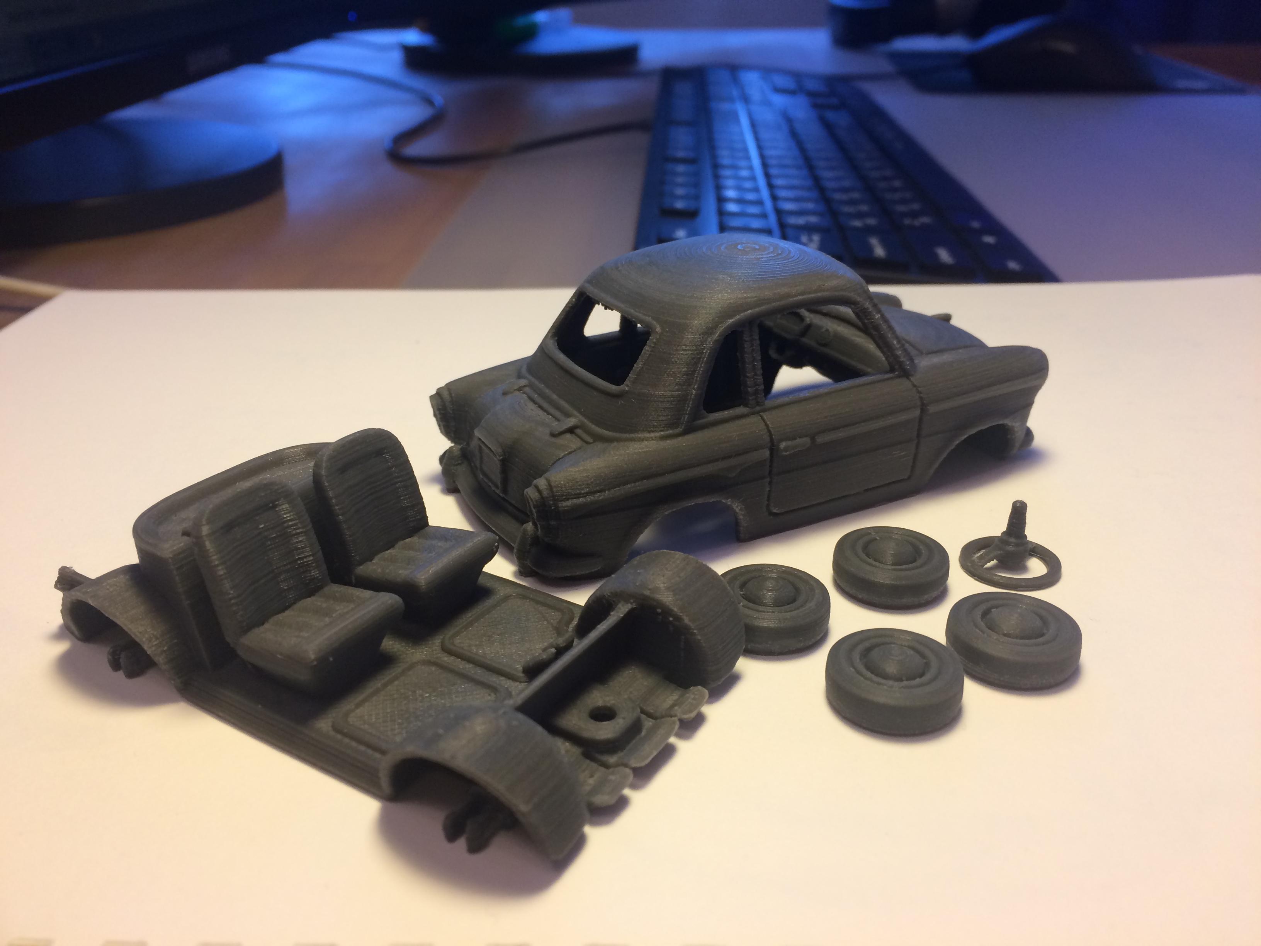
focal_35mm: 29
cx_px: 630
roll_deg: +0.4
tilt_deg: -26.4
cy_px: 473
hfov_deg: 61.7
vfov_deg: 48.2
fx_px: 1056
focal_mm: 4.15
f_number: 2.2
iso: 64
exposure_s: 1/33
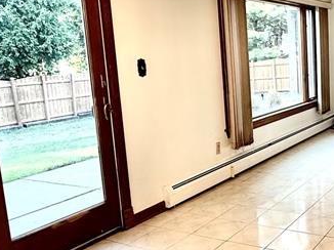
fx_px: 424
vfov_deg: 32.8
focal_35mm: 44
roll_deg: +1.9
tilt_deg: -9.8
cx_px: 298
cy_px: 120
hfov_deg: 39.9
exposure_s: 1/120
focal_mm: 2.22
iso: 125
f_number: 2.2
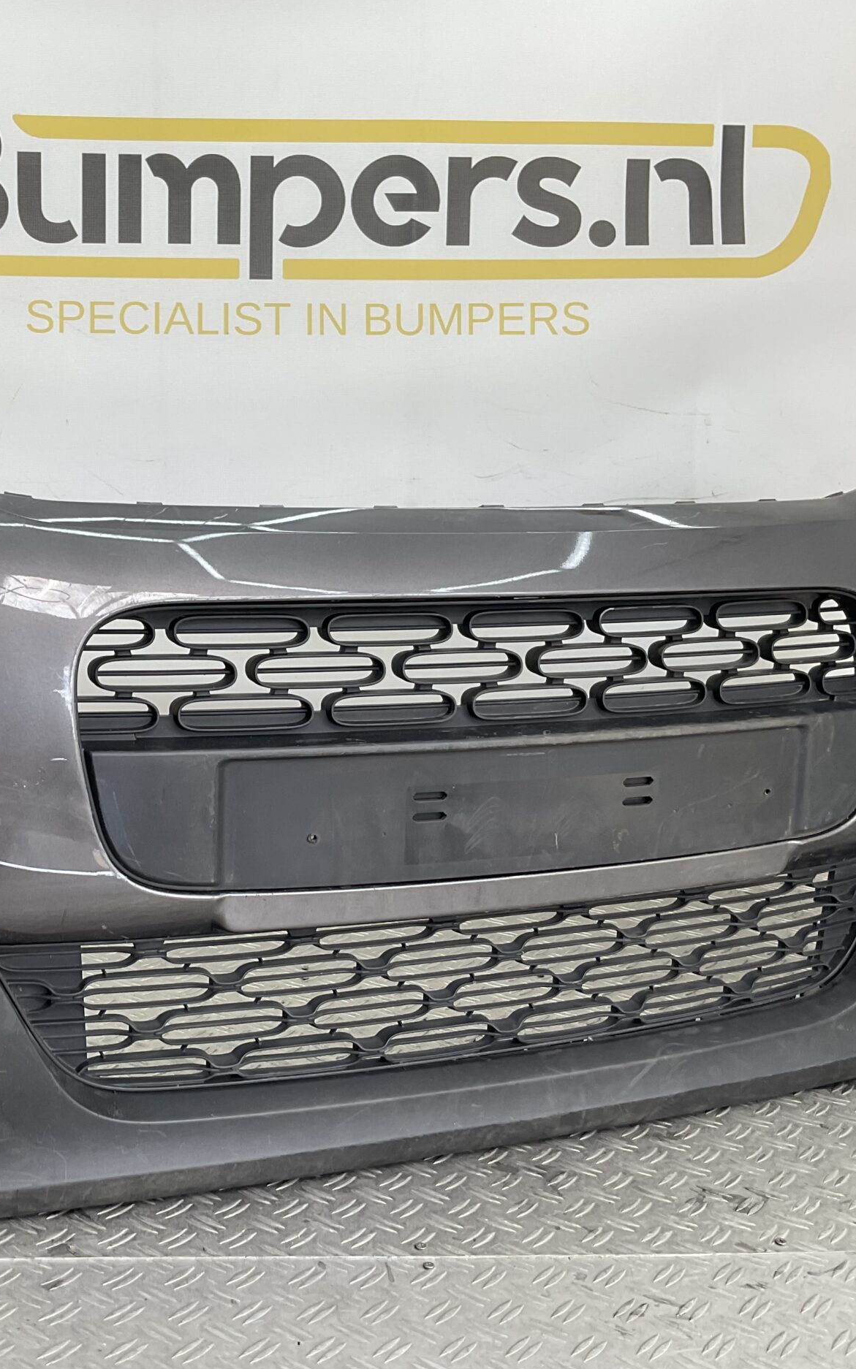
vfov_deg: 47.2
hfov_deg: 29.7
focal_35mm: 42
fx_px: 1568
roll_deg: -0.8
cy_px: 671
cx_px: 154
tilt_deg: -8.2
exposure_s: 1/141
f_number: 1.8
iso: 16
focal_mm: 3
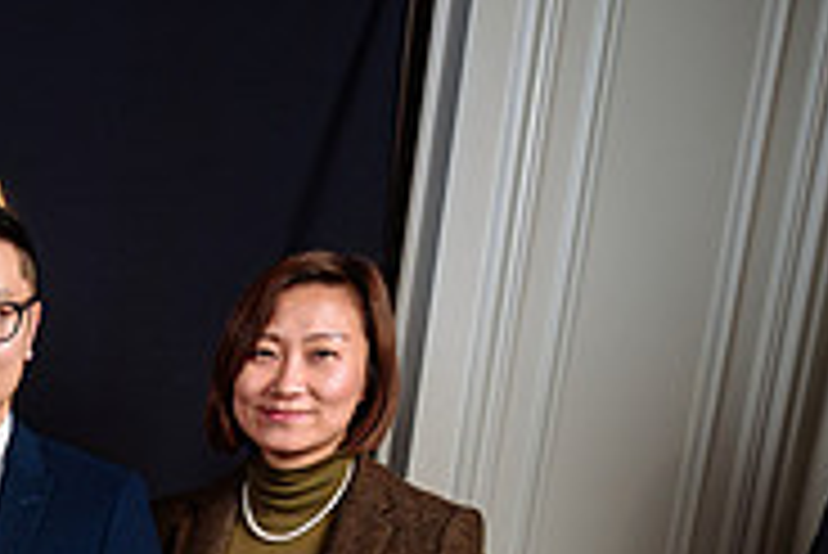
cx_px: -369
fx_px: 1795
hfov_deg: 22.1
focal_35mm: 78
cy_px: 831
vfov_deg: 16.1
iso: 500
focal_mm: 24
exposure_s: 1/125
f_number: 5
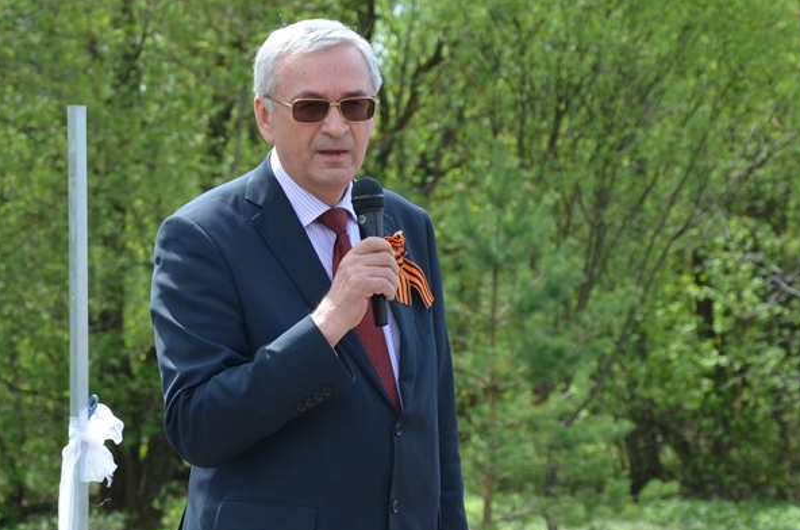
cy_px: 316
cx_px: 405
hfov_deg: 12.8
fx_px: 3570
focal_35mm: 161
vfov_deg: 8.5
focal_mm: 62
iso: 320
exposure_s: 1/500
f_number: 5.6
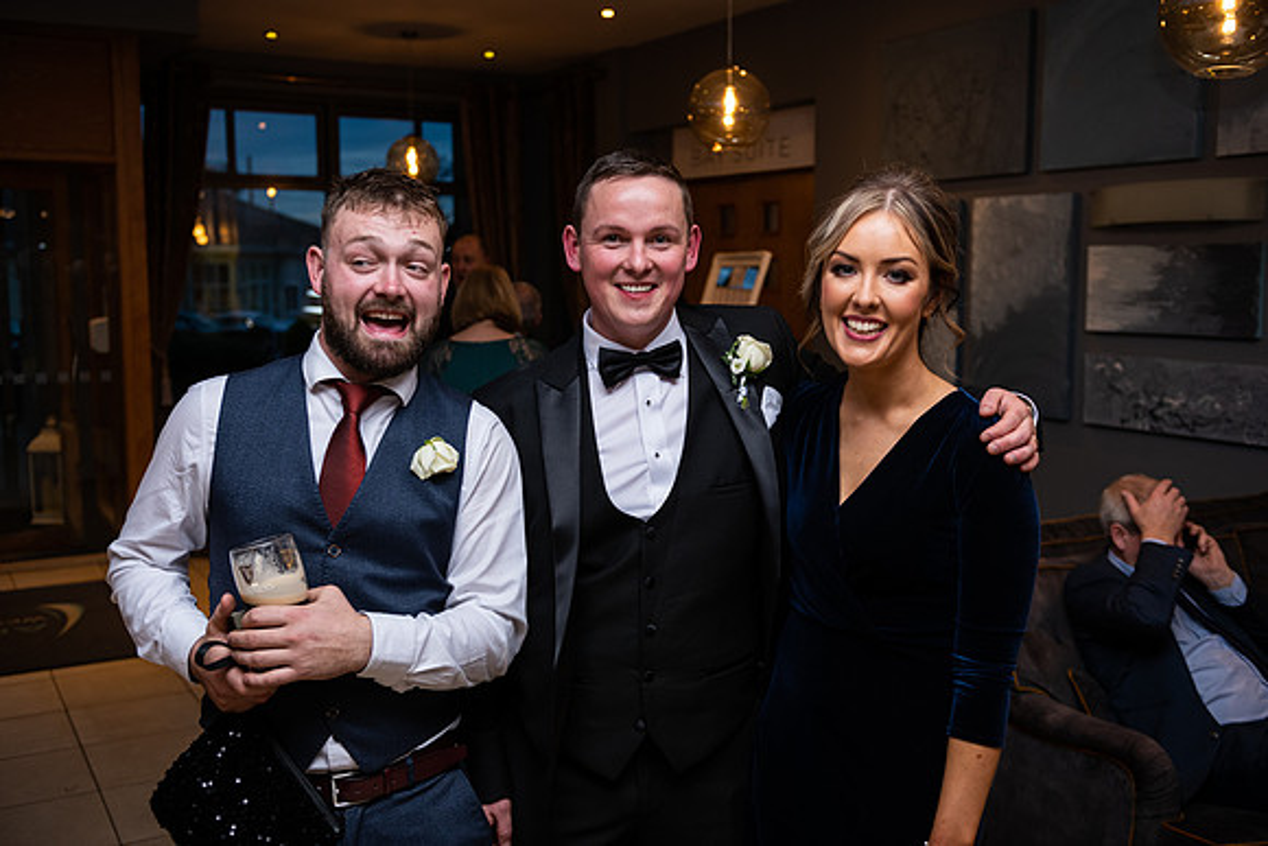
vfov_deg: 35.1
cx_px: 634
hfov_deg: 50.7
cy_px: 423
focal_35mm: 38
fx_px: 1339
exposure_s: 1/160
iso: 640
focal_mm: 38
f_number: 3.5
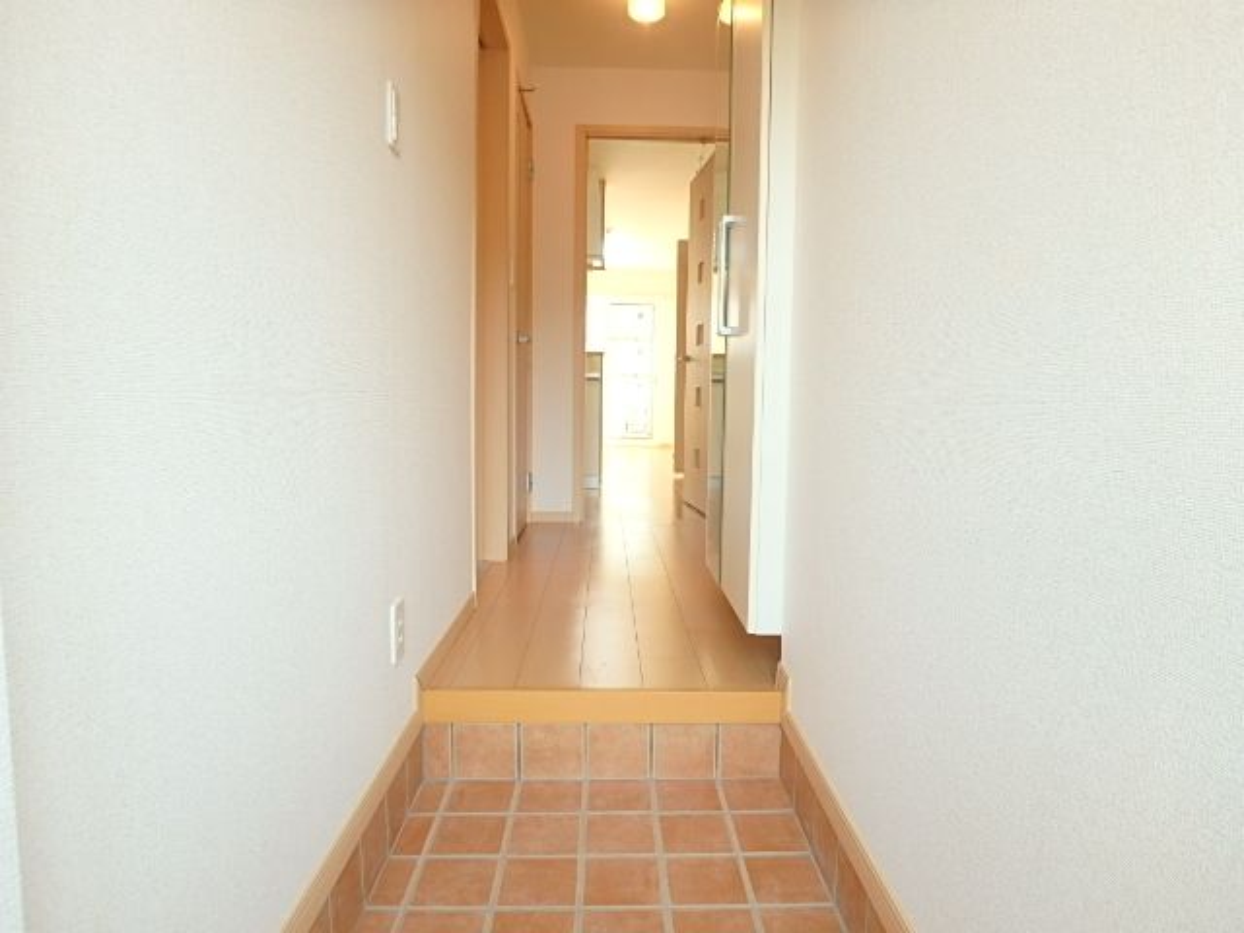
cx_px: 622
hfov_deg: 79.0
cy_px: 466
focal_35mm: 21
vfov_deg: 63.4
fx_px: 755
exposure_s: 1/50
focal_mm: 3.7
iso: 200
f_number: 3.5
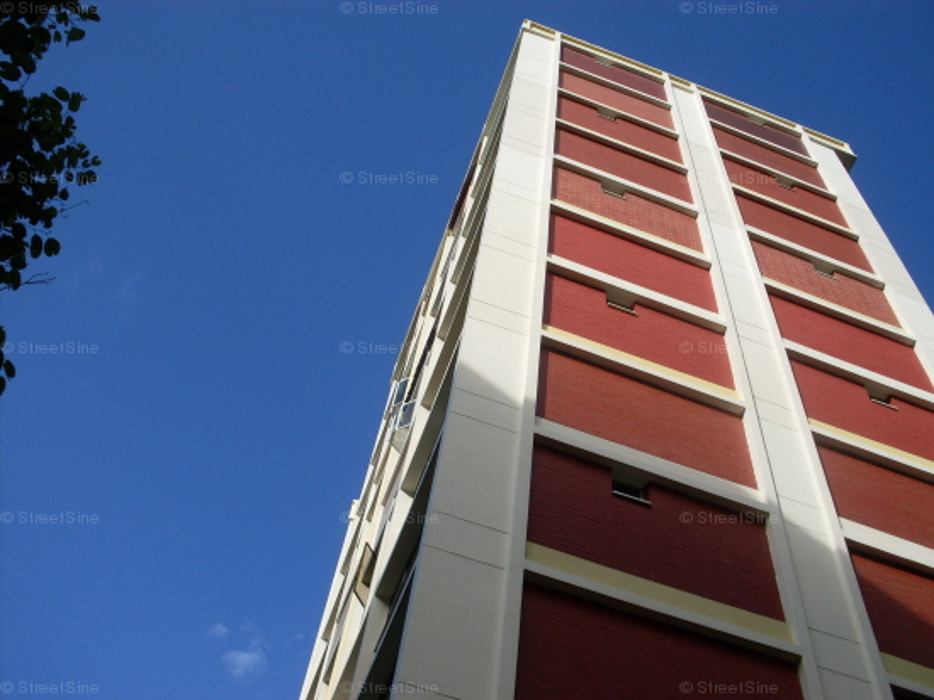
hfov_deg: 49.0
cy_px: 350
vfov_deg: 37.7
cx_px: 467
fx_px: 1025
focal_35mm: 38
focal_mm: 6.3
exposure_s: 1/180
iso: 80
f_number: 8.4
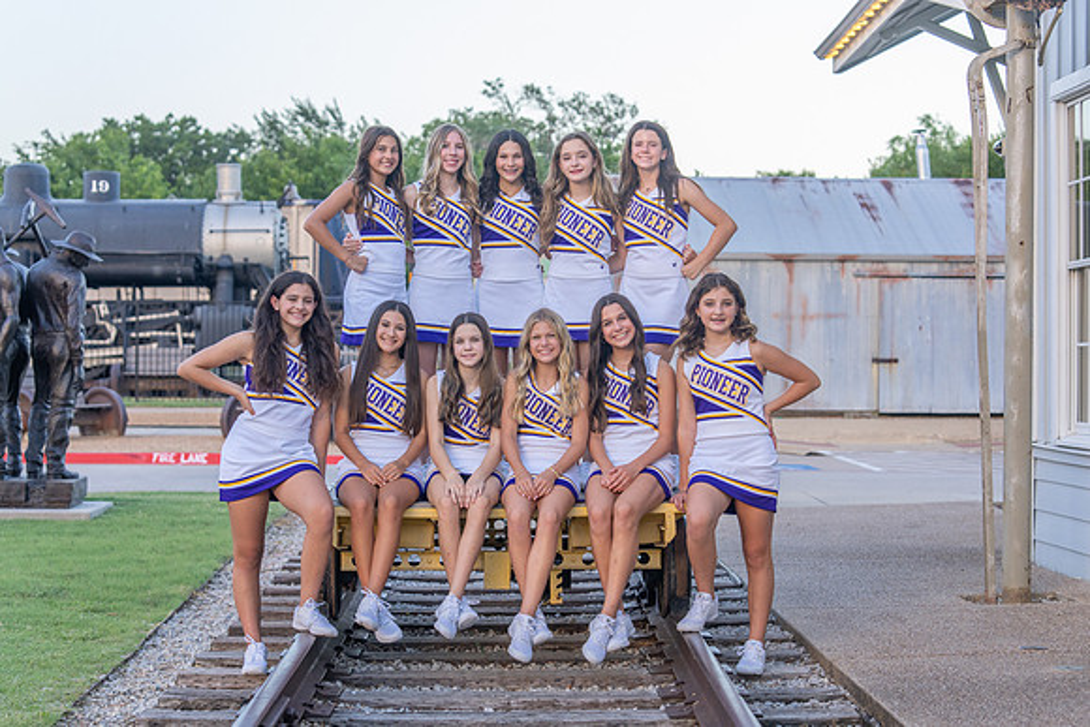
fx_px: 2182
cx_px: 545
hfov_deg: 28.1
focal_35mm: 72
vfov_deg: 18.9
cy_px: 364
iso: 640
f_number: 4
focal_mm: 70
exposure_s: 1/320
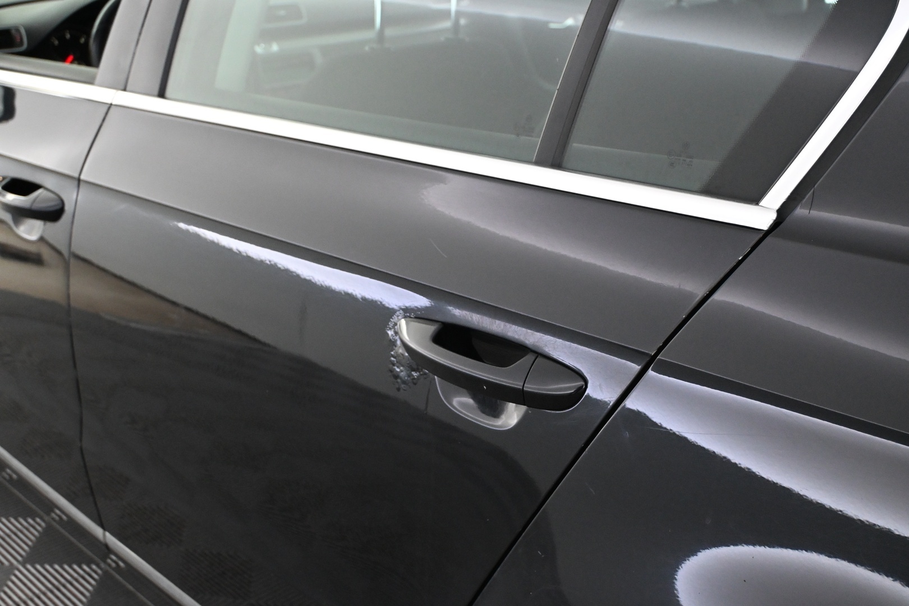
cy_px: 303
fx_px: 1155
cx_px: 454
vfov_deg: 29.4
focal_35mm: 46
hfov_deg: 43.0
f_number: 4.8
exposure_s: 1/60
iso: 3200
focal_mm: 30.5
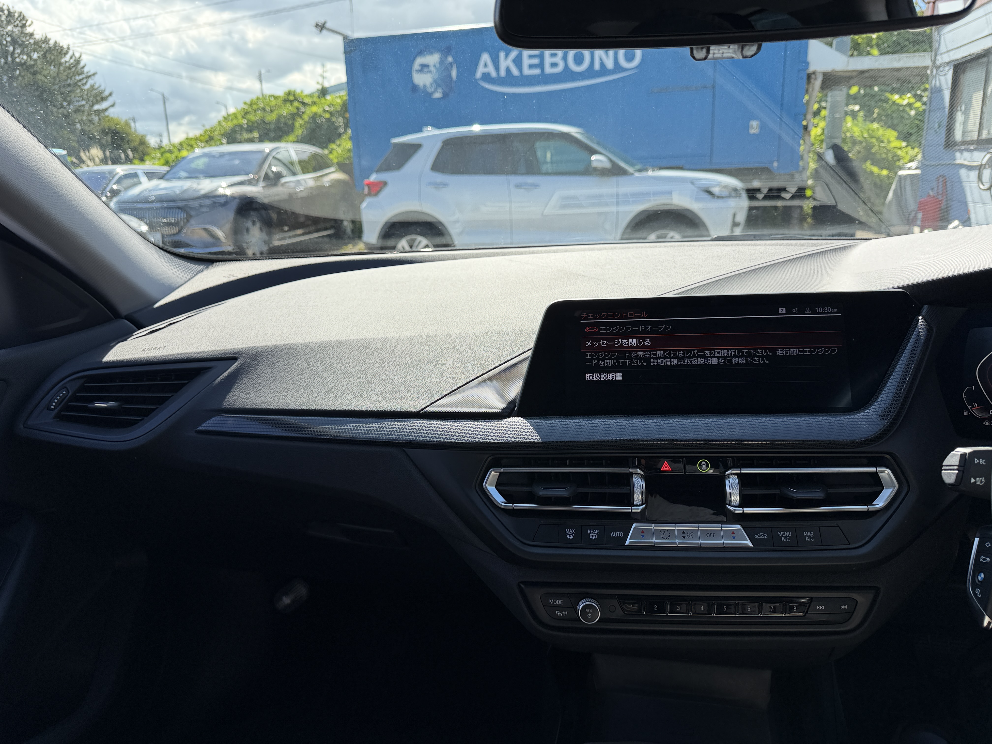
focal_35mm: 24
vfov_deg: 56.8
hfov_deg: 71.6
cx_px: 496
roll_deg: +1.9
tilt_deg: -15.2
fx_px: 688
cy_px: 372
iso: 80
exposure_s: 1/1385
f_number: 1.78
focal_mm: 6.76
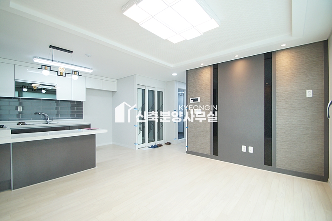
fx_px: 138
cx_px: 166
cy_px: 110
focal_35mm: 15
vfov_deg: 77.2
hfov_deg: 100.4
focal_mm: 10
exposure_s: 1/200
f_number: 4
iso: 800
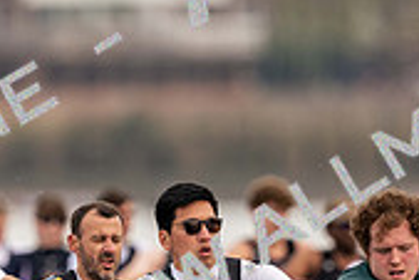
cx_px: 317
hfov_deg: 1.0
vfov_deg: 0.7
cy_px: 393
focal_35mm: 2062
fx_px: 24019
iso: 250
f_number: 5
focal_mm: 600
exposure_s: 1/1250
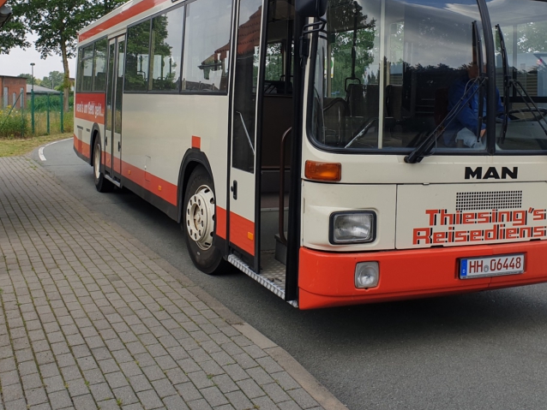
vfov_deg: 33.8
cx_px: 294
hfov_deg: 44.7
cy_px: 108
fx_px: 664
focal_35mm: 42
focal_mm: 4.3
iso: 50
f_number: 2.4
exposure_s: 1/1167
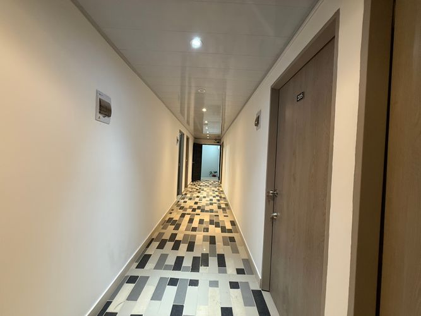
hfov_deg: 102.1
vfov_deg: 85.7
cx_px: 210
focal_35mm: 14
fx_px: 170
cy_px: 158
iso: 400
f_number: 2.2
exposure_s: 1/60
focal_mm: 2.22
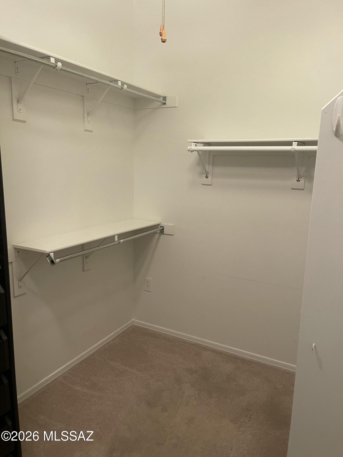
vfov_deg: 69.4
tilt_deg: -9.2
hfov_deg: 54.9
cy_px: 228
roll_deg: -0.8
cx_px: 172
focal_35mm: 25
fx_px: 330
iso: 250
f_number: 1.6
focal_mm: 5.1
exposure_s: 1/60
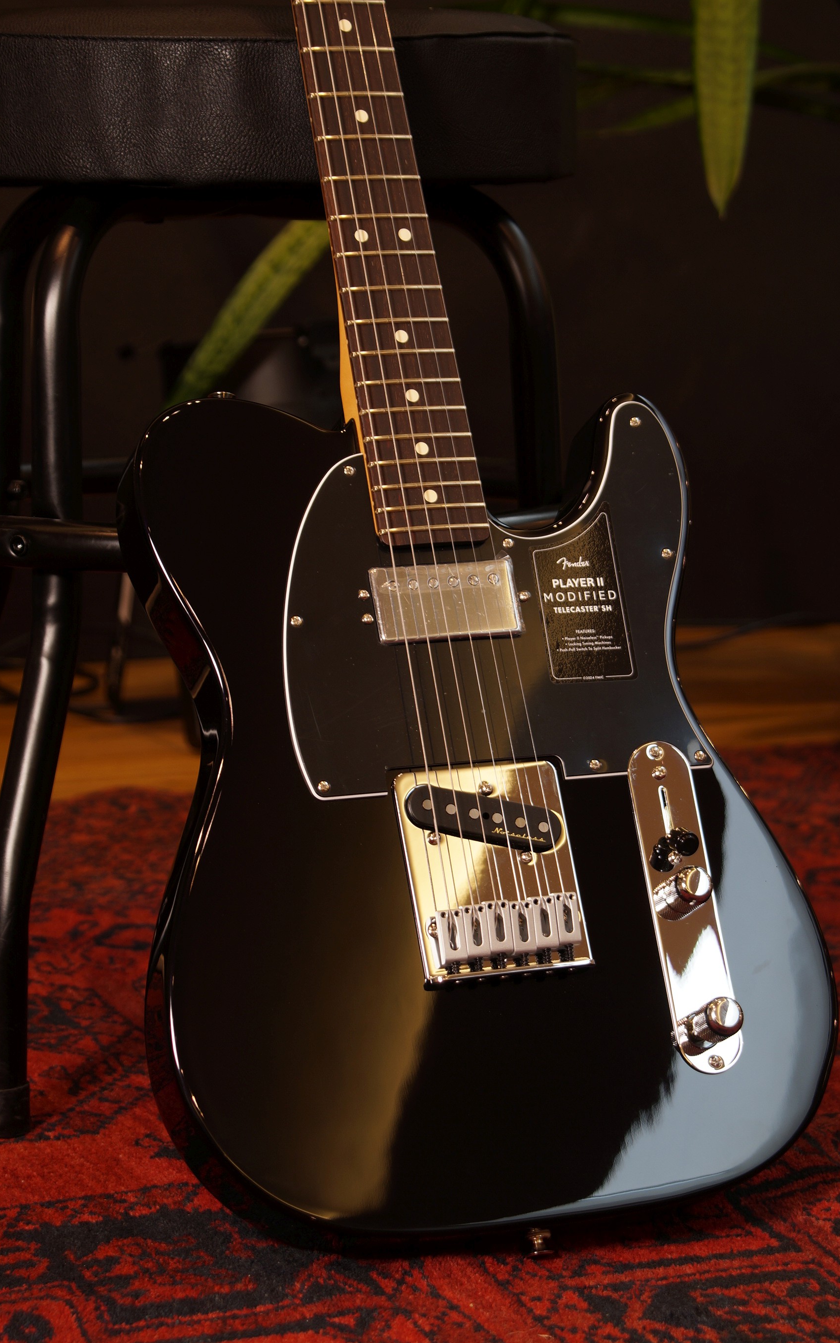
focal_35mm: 92
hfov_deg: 14.2
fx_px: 3370
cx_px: 443
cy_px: 673
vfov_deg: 22.6
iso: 100
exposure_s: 1/10
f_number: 5.6
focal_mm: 60
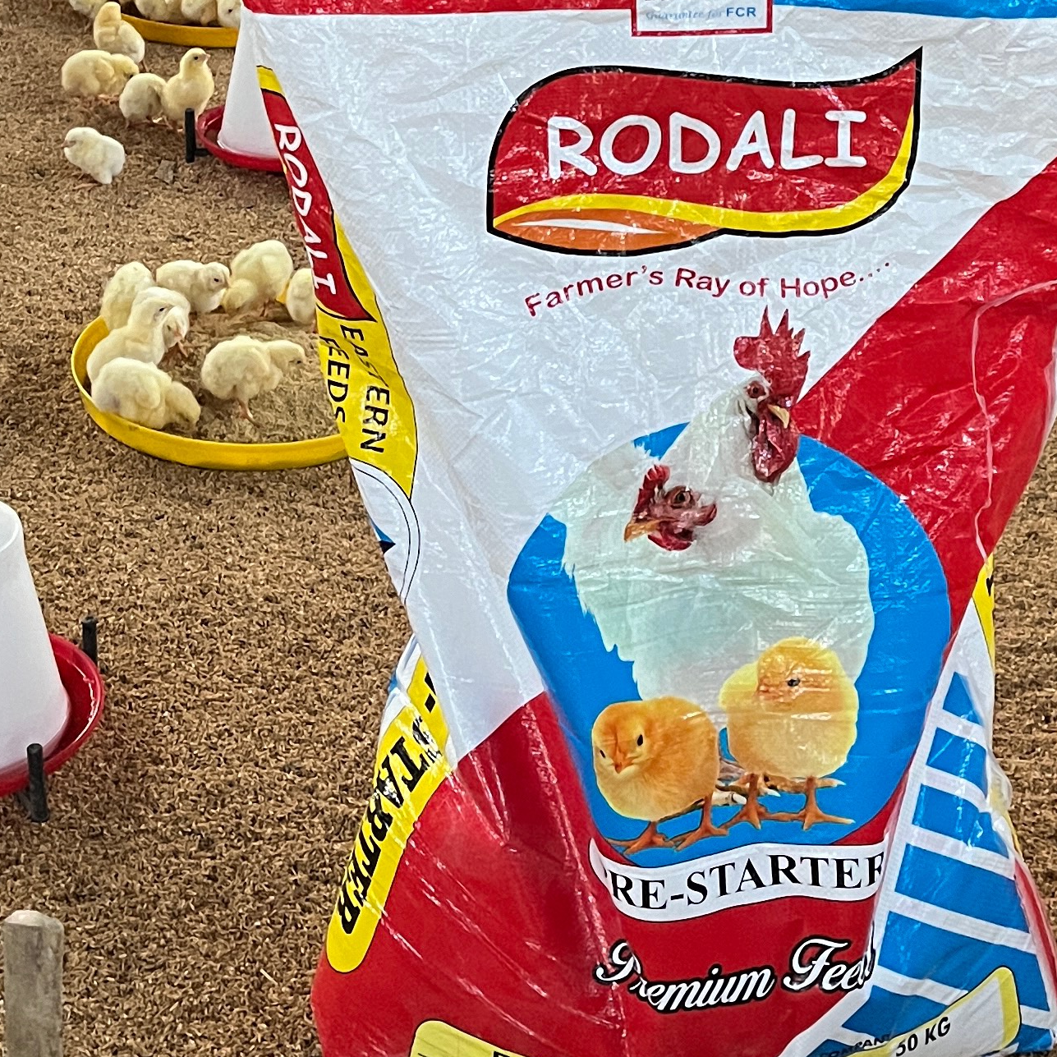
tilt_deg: -20.8
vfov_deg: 23.0
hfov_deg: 23.9
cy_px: -13
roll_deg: -3.2
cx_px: 680
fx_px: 2487
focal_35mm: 72
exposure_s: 1/44
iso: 500
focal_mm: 5.1
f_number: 1.6
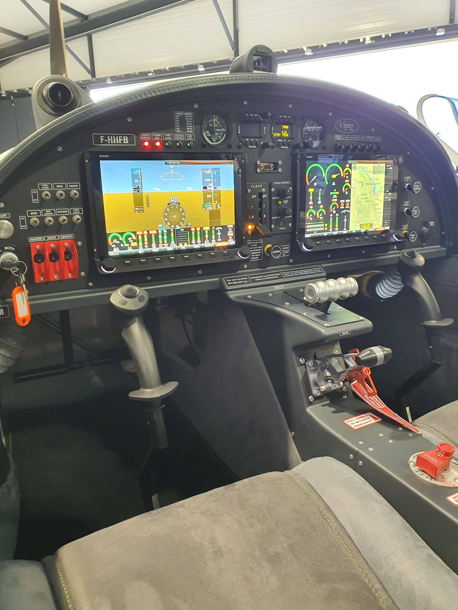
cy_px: 305
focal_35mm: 26
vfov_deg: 67.3
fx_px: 459
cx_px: 229
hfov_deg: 53.1
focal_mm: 4.3
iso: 250
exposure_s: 1/50
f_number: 2.4
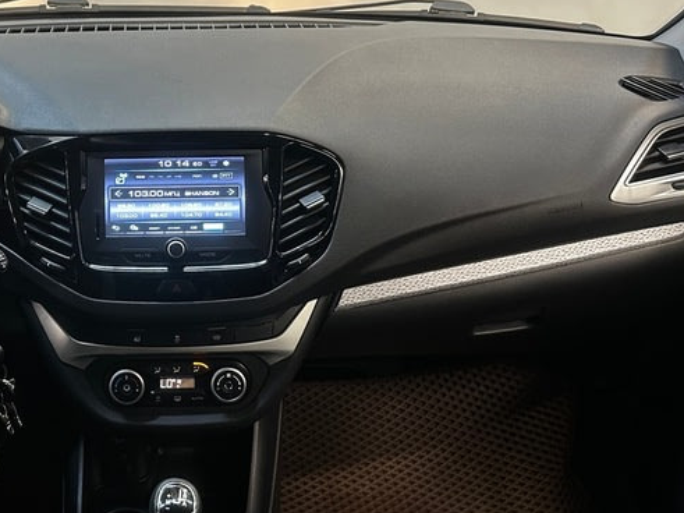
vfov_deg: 32.8
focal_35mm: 44
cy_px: 231
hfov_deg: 41.4
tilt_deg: -25.7
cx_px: 152
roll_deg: +0.2
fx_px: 869
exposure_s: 1/49
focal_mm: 6.86
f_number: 1.78
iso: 320
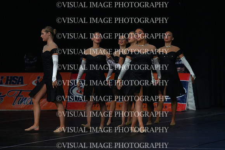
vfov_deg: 5.9
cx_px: 112
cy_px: 75
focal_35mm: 235
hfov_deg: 8.8
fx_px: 1469
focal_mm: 235
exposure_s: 1/1000
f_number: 5
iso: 12800
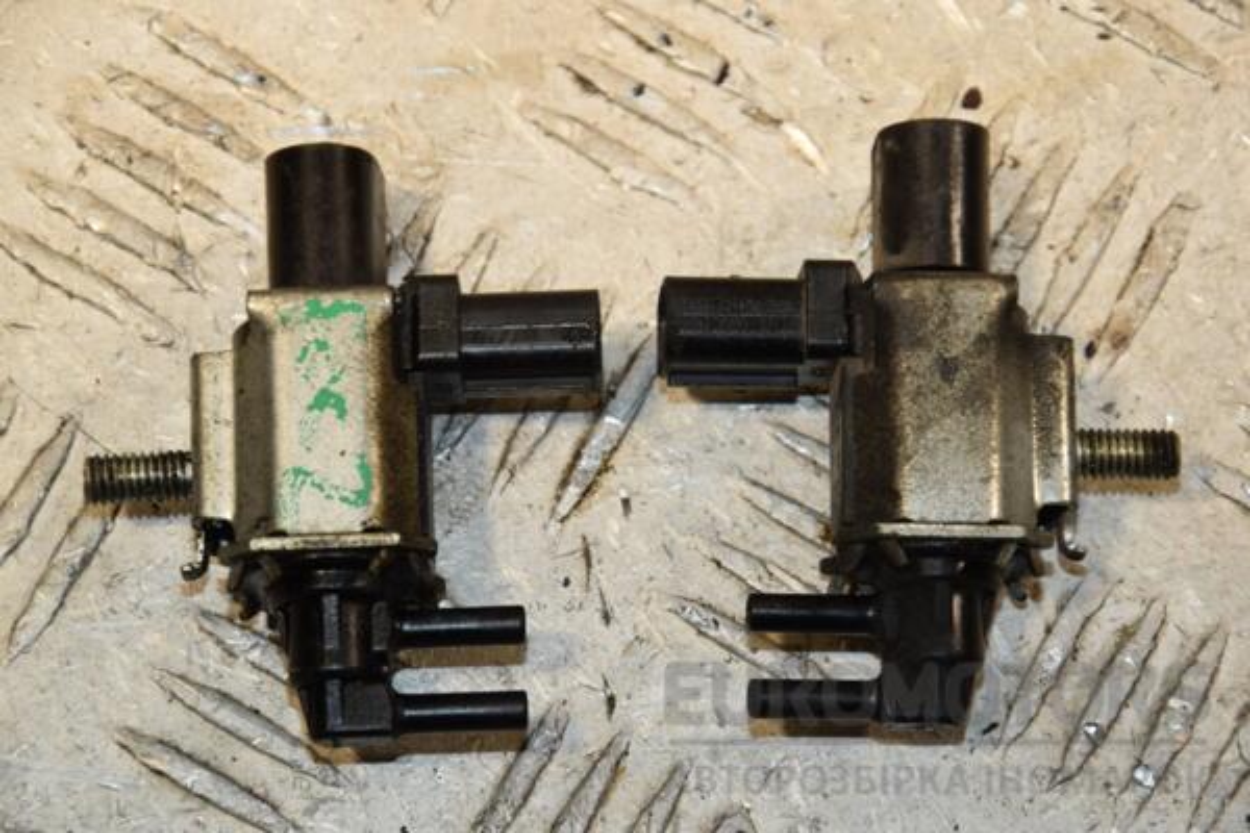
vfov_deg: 8.7
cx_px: 625
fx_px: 5468
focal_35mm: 158
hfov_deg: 13.0
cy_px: 416
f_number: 8
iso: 800
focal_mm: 105
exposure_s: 1/200
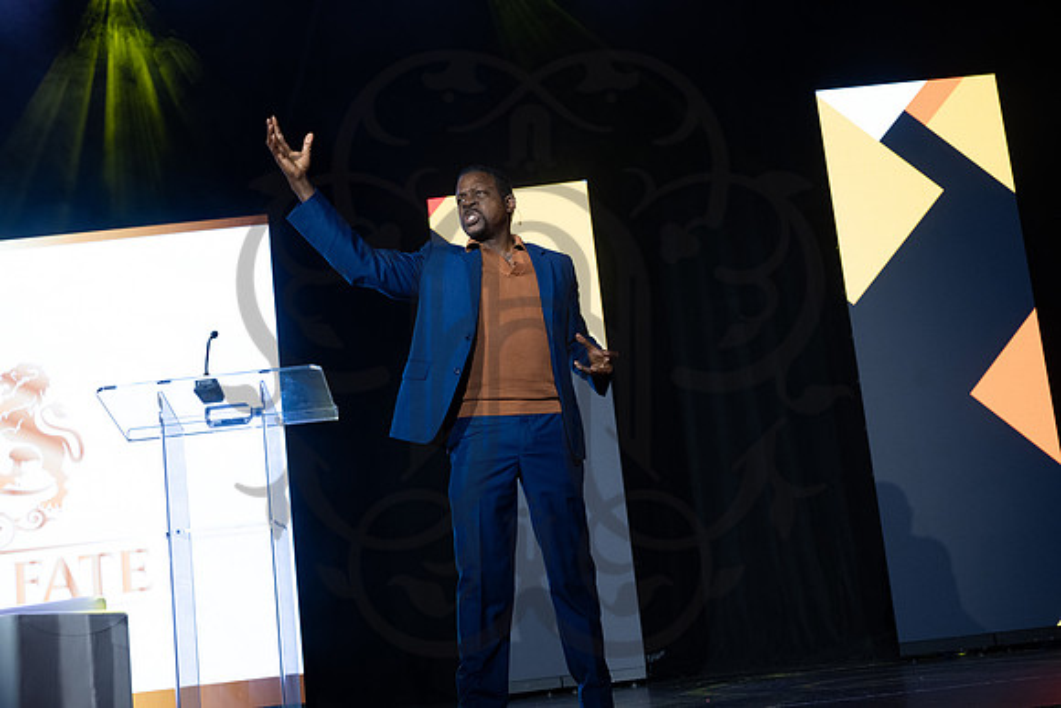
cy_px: 354
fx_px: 1474
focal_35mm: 50
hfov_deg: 39.6
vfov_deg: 27.0
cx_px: 530
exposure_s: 1/125
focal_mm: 50
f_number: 4.5
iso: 1600
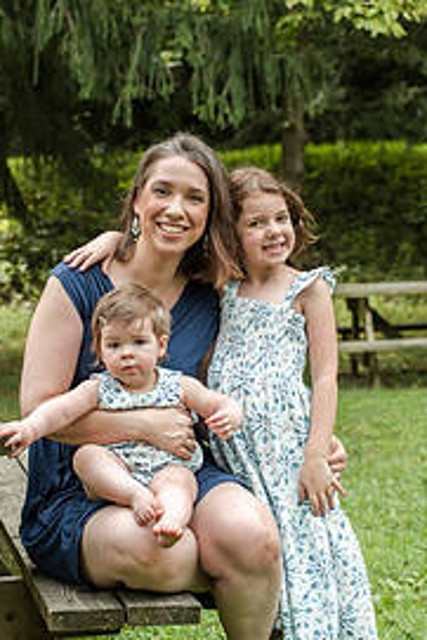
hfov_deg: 16.5
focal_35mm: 83
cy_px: 340
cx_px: 243
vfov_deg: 24.5
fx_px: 1475
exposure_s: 1/800
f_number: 4
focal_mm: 50
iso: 400
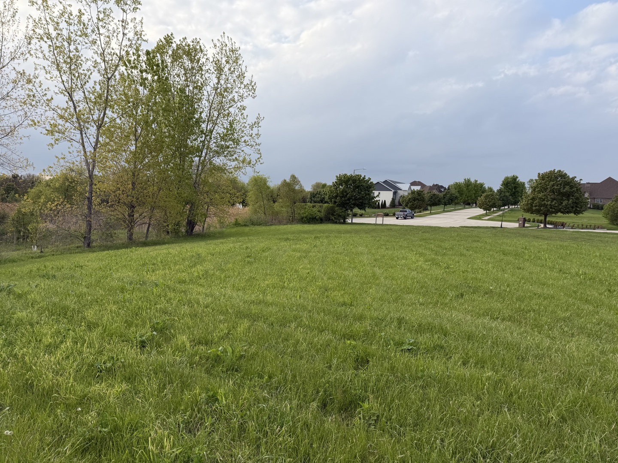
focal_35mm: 24
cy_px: 232
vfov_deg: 56.8
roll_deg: -2.6
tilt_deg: -2.4
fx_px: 428
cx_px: 309
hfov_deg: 71.6
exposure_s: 1/1689
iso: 80
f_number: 1.78
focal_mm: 6.76
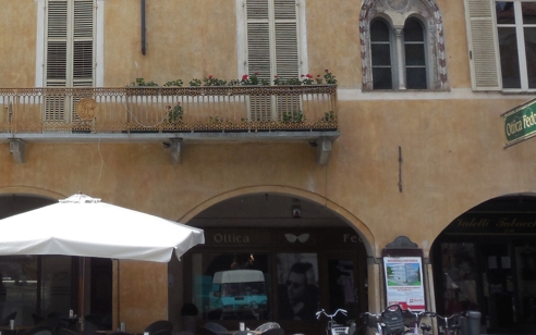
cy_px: 18
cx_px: 113
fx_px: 1096
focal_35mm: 75
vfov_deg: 17.1
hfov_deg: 27.0
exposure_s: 1/1250
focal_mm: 6.1
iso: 125
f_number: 3.4
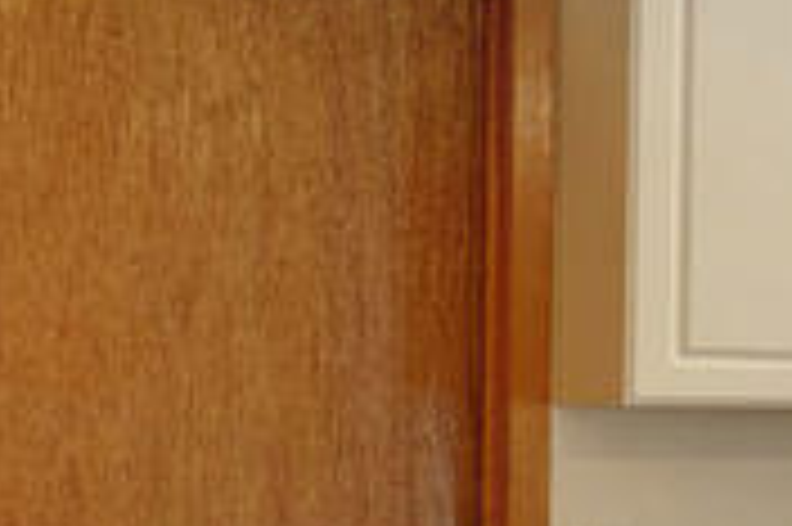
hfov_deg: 16.2
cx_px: 1665
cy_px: 398
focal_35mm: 91
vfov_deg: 14.9
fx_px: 2000
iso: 400
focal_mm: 16
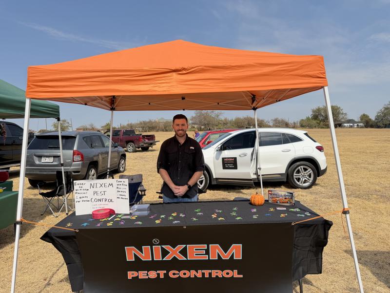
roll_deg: +1.4
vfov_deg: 56.8
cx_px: 195
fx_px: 270
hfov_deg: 71.6
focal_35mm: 24
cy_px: 146
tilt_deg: -3.7
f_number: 1.78
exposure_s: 1/7353
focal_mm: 6.76
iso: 80
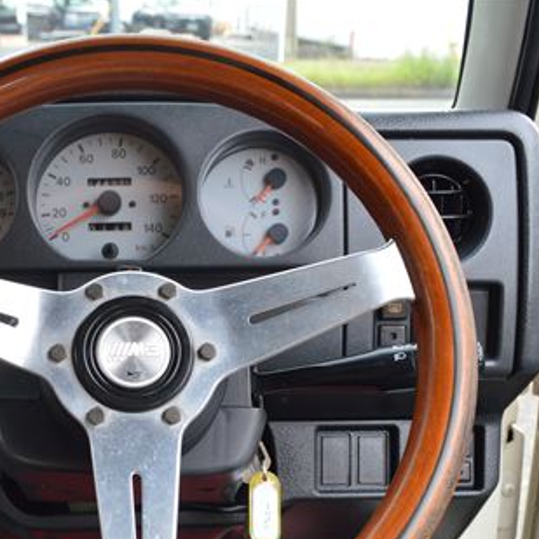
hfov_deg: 31.8
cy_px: 399
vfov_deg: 32.2
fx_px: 916
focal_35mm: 52
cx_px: 94
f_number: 5.6
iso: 400
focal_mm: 18
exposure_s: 1/125
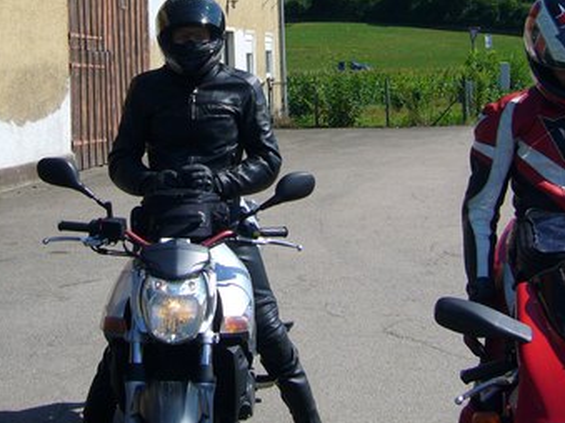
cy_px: 52
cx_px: 245
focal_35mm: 62
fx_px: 1012
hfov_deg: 31.2
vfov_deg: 23.1
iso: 100
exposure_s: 1/640
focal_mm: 5.8
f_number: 5.6
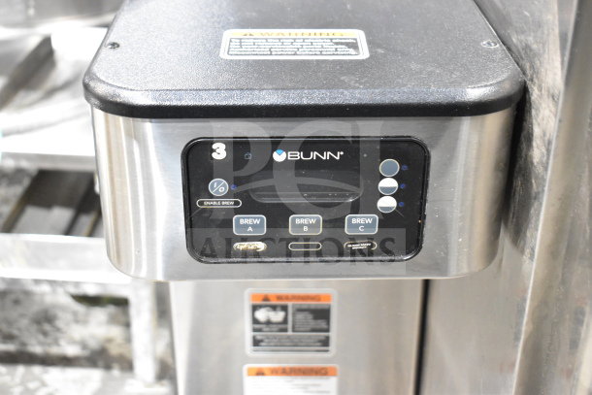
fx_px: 863
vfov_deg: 25.8
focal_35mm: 52
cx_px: 296
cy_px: 198
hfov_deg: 37.8
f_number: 5
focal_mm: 35
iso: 6400
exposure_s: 1/100
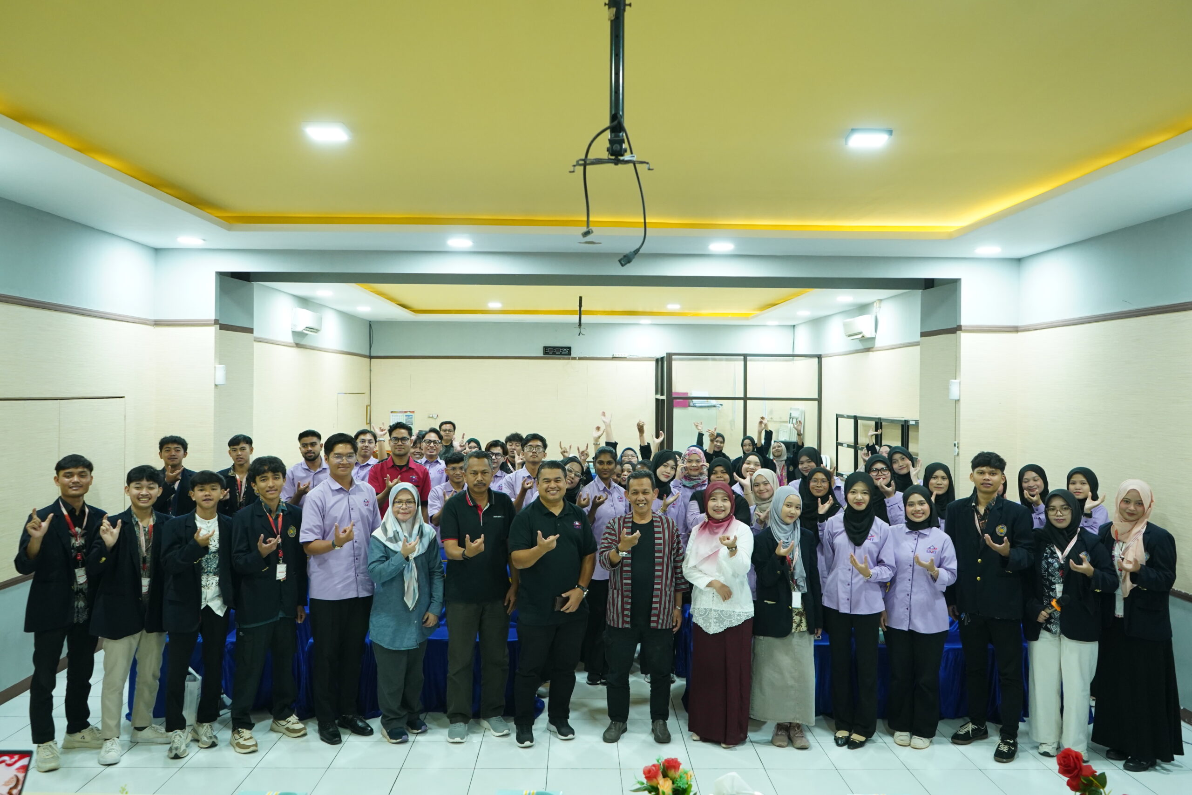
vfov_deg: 46.4
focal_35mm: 28
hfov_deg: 65.5
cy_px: 398
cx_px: 596
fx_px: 927
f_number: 5
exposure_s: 1/80
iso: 3200
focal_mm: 28
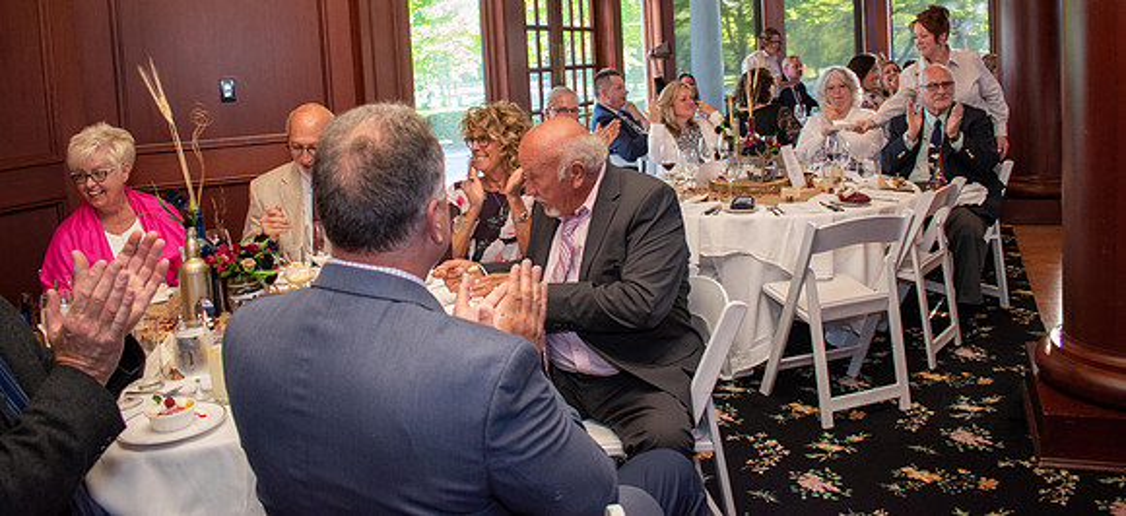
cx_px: 563
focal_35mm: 29
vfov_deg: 33.5
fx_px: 844
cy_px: 141
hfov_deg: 67.4
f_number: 4
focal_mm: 18
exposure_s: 1/60
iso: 800
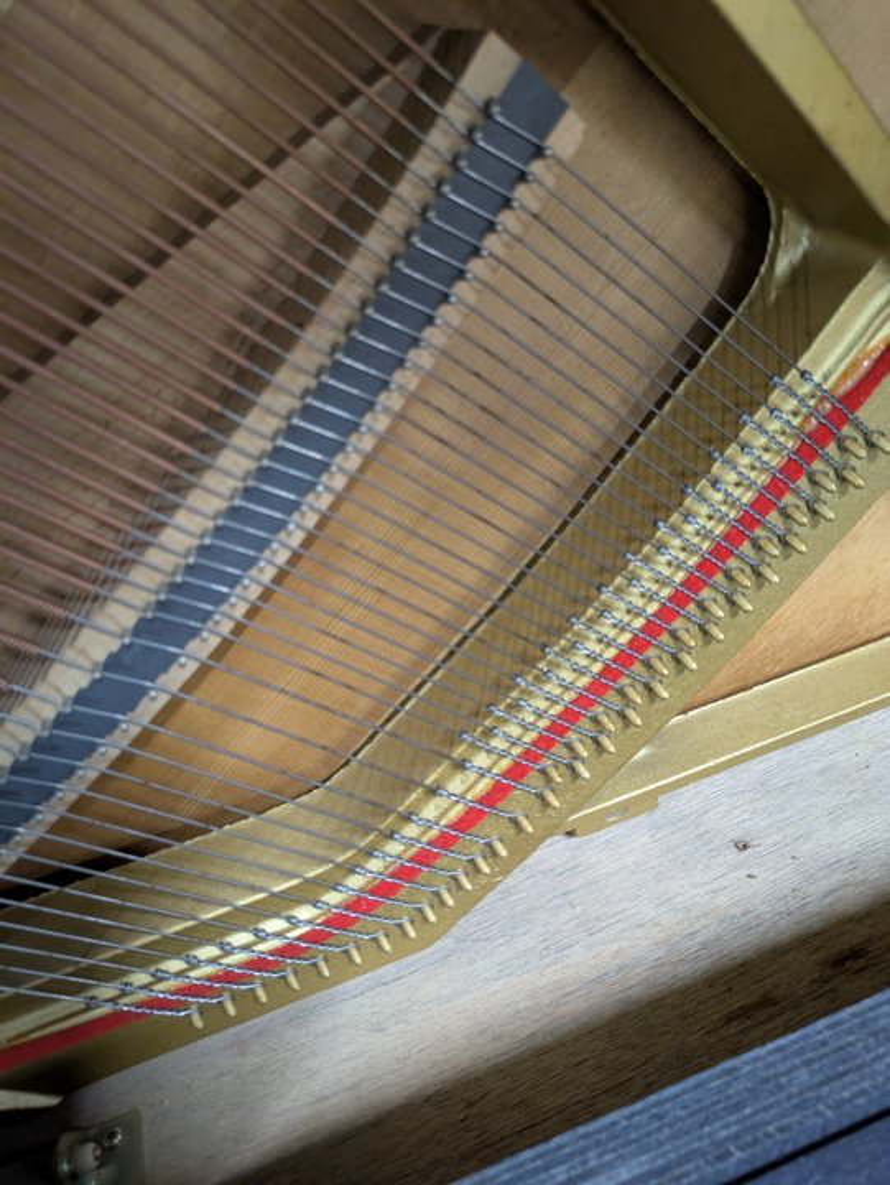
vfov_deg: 69.4
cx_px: 445
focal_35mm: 25
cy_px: 592
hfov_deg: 54.9
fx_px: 856
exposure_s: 1/25
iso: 1067
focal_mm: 5.43
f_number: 1.89
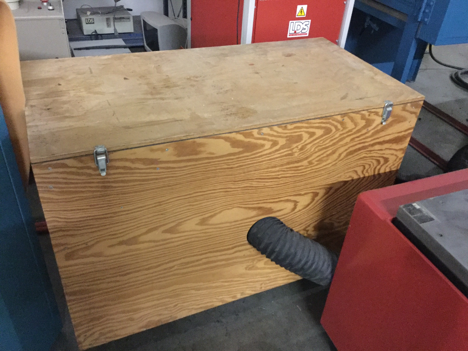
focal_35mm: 31
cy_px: 176
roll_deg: -4.6
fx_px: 419
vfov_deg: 45.4
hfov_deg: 58.4
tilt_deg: -36.3
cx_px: 234
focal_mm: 3.3
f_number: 2.4
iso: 640
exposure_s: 1/15
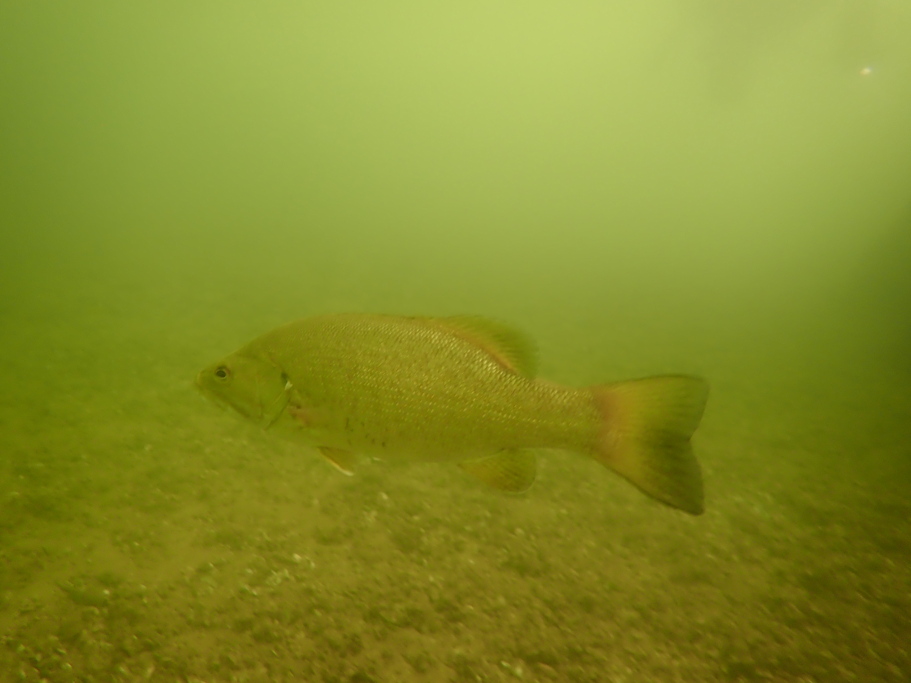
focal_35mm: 25
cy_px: 342
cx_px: 456
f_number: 2
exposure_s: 1/60
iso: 100
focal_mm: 4.5
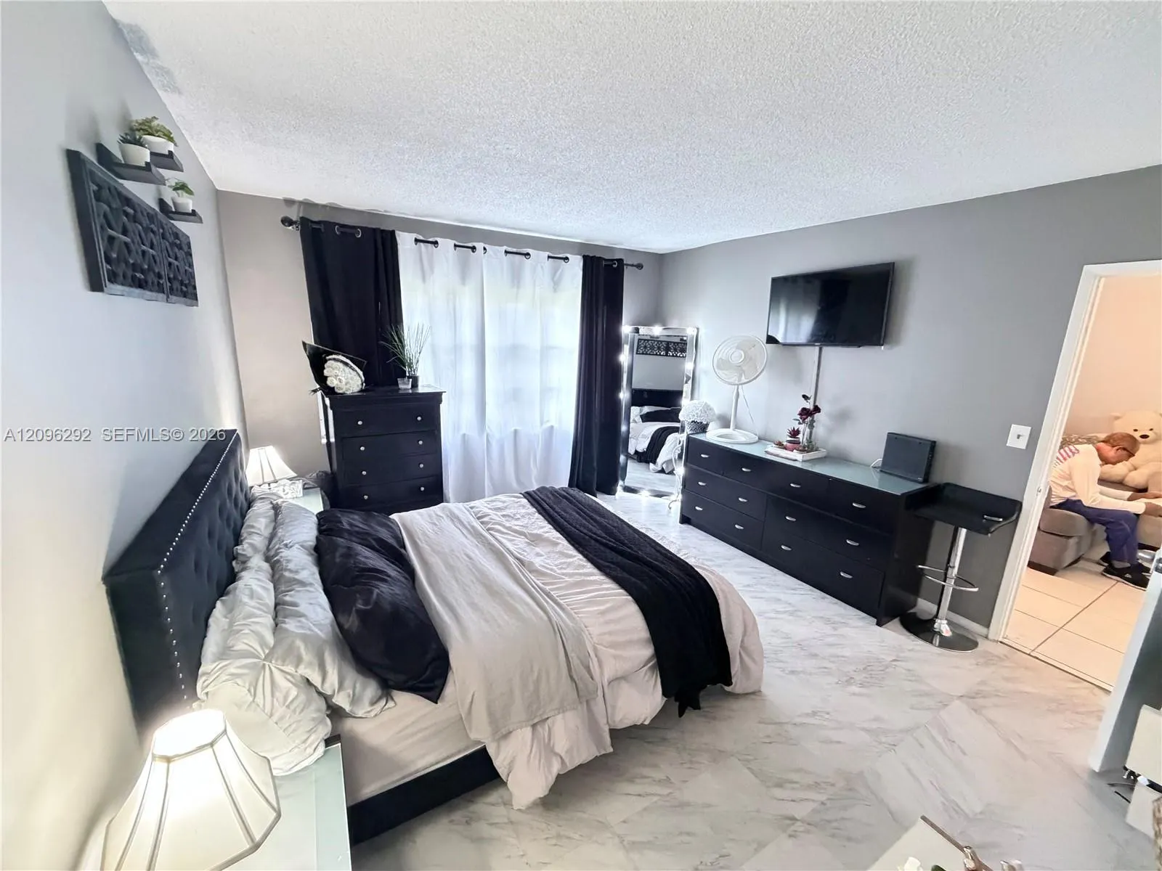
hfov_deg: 102.1
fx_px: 470
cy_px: 436
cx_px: 581
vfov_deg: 85.7
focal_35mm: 14
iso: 1000
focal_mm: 2.22
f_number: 2.2
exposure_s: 1/40
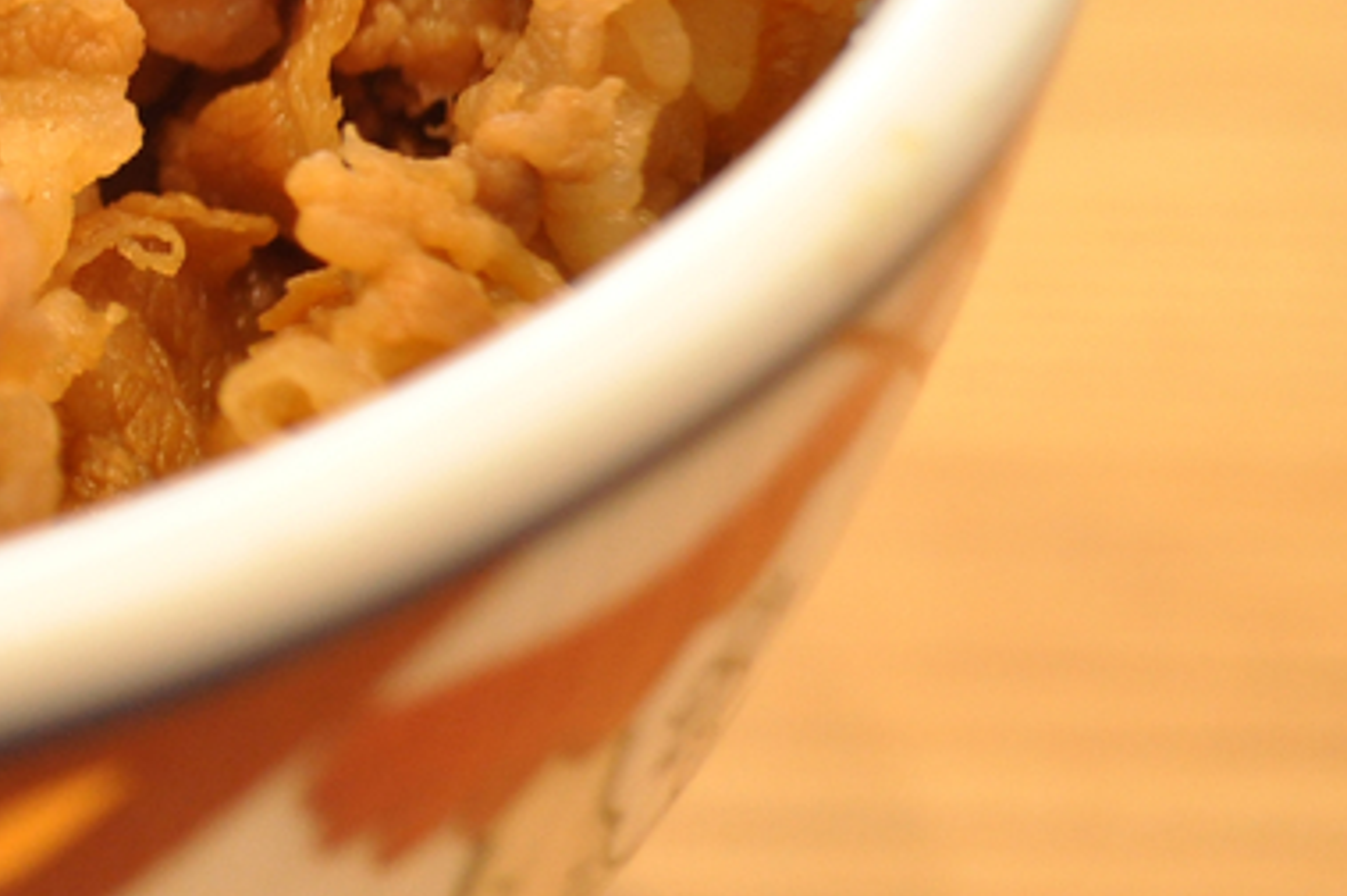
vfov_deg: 9.0
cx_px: -746
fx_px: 5682
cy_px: -20
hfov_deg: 12.7
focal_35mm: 152
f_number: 5.6
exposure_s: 1/100
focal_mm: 32
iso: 800
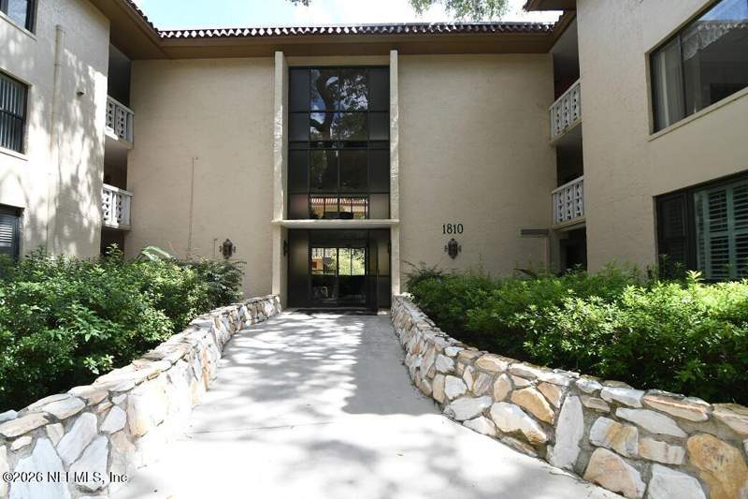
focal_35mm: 16
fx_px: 332
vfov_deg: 73.7
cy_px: 250
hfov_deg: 96.7
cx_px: 374
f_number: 8
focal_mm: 11
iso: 160
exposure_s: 1/80
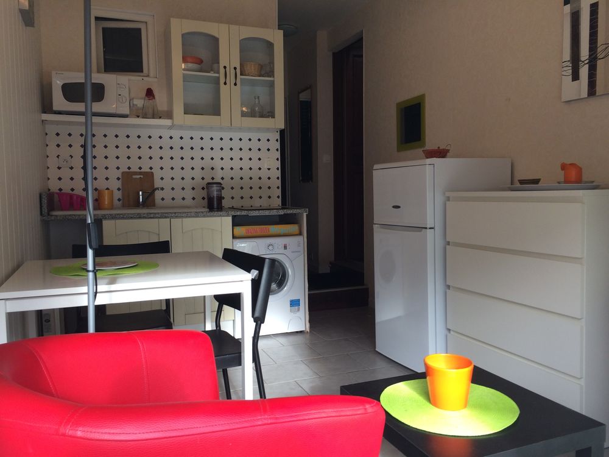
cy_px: 228
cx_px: 304
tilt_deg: -6.2
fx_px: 510
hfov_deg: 61.7
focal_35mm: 29
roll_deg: +0.9
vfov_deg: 48.2
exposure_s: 1/100
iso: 50
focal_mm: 4.15
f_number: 2.2
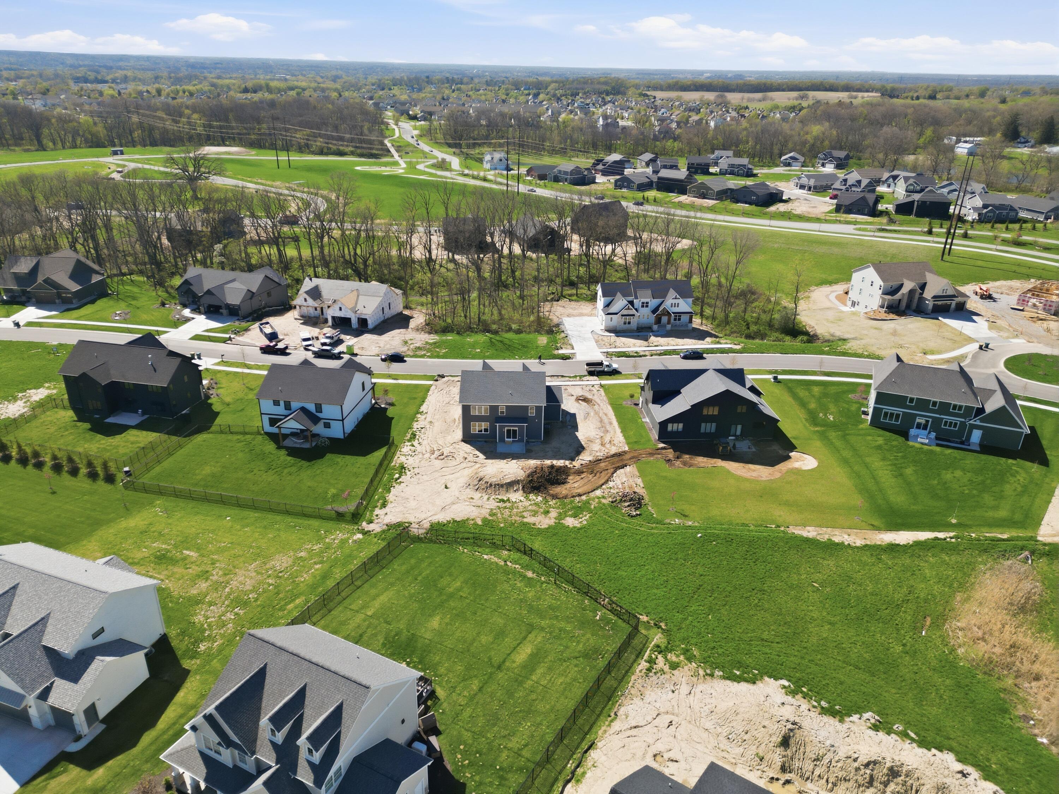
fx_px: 734
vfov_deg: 56.8
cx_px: 530
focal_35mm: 24
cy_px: 397
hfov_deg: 71.6
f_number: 1.7
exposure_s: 1/3000
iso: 200
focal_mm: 6.7
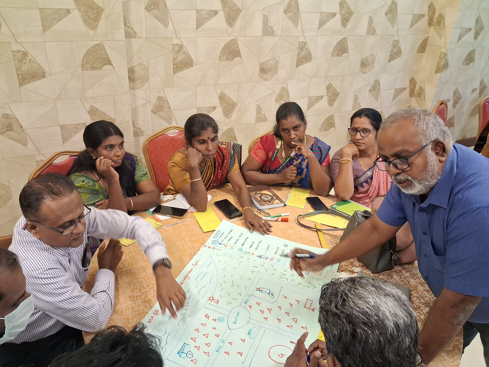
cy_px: 184
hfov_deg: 65.3
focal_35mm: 27
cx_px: 244
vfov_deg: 51.4
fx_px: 381
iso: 320
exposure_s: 1/50
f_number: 1.8
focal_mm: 4
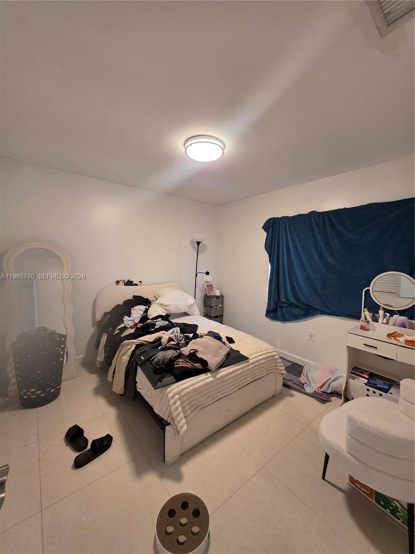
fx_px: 208
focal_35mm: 13
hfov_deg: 89.9
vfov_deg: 106.2
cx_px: 208
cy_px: 277
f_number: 1.9
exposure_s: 1/60
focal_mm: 2.2
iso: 250
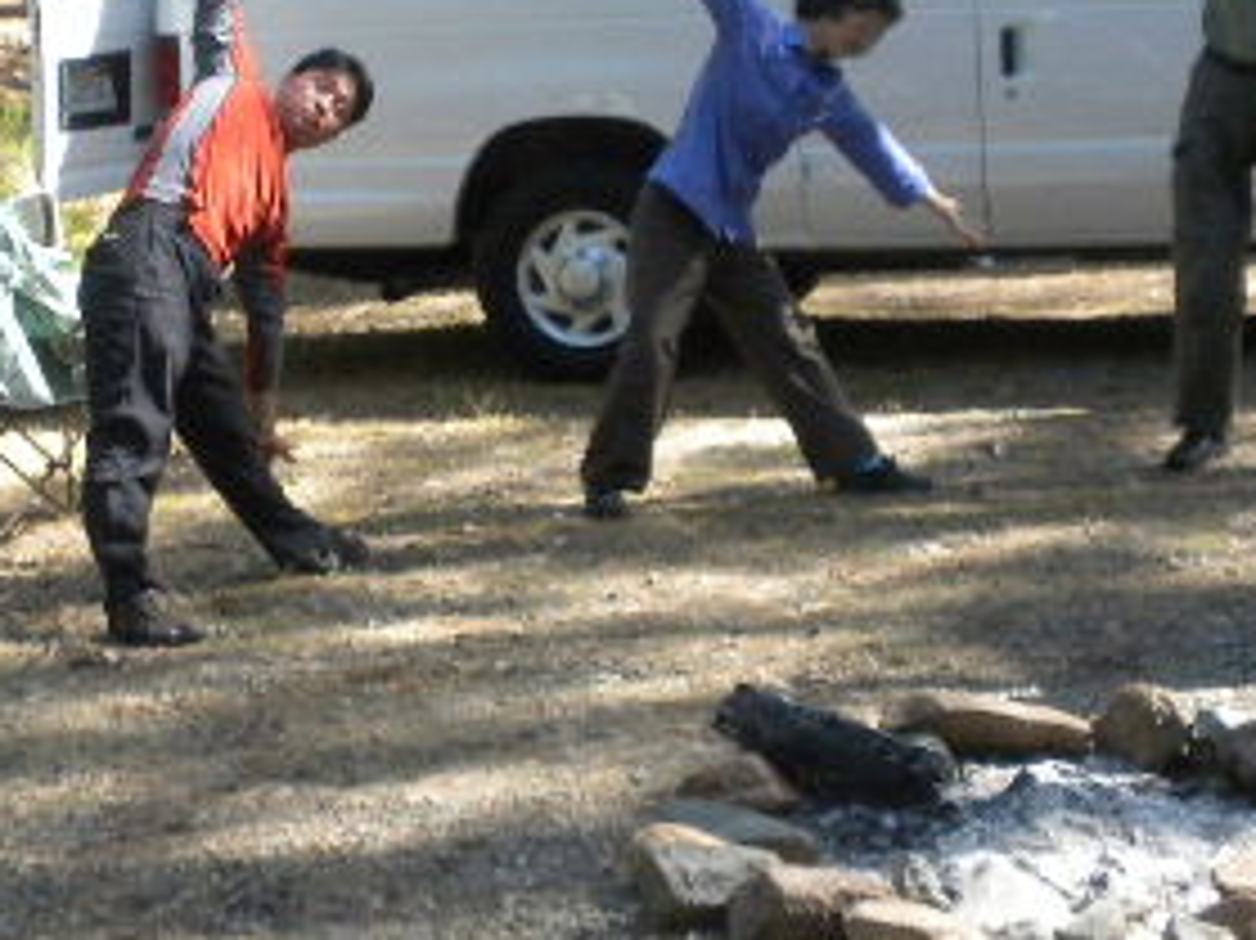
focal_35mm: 106
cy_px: 279
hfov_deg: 18.3
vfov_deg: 13.9
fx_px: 3844
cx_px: 171
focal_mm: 6.6
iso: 305
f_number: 3.5
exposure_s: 1/500
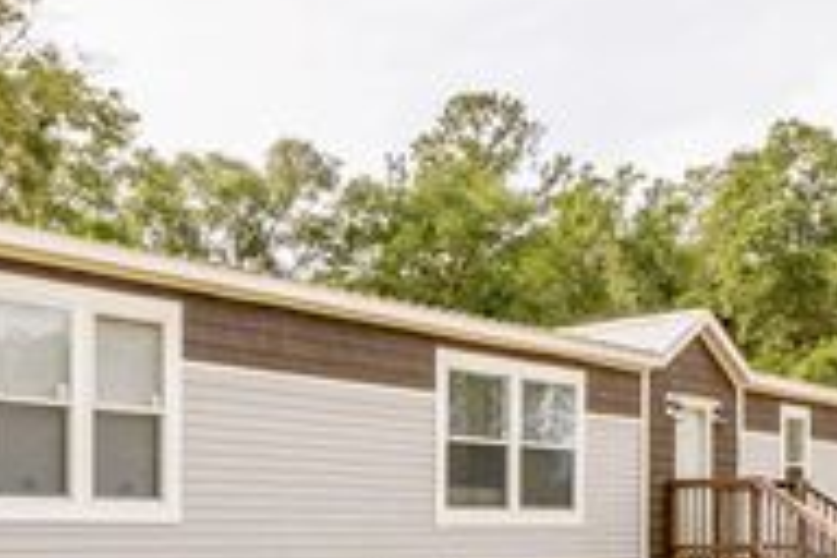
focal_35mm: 50
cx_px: 327
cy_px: 512
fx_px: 1162
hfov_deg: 39.4
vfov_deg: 26.0
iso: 100
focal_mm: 10
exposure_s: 1/200
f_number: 8
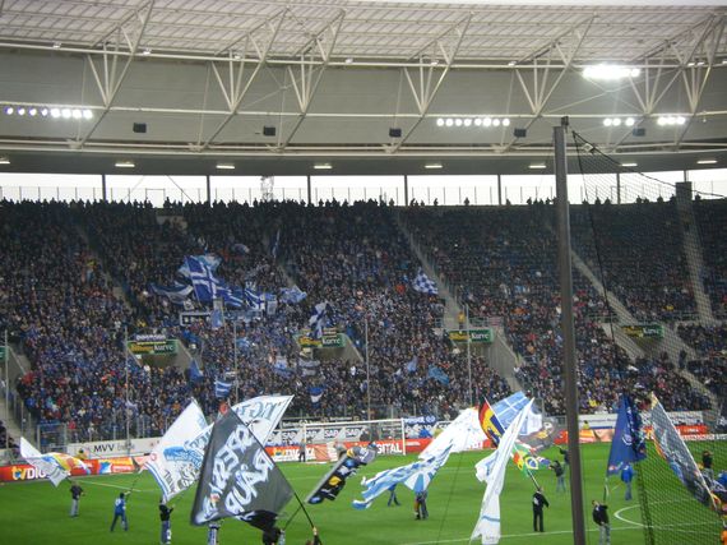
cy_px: 272
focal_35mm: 87
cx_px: 364
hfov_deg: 22.5
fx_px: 1826
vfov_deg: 17.0
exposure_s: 1/80
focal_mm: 14.4
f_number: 4
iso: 125
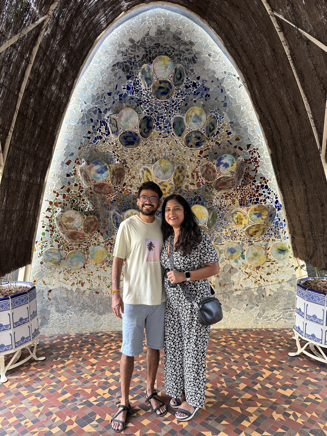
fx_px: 302
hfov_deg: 56.8
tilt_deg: -1.2
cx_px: 164
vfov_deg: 71.6
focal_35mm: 24
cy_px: 218
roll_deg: +1.4
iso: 200
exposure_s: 1/98
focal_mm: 6.76
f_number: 1.78
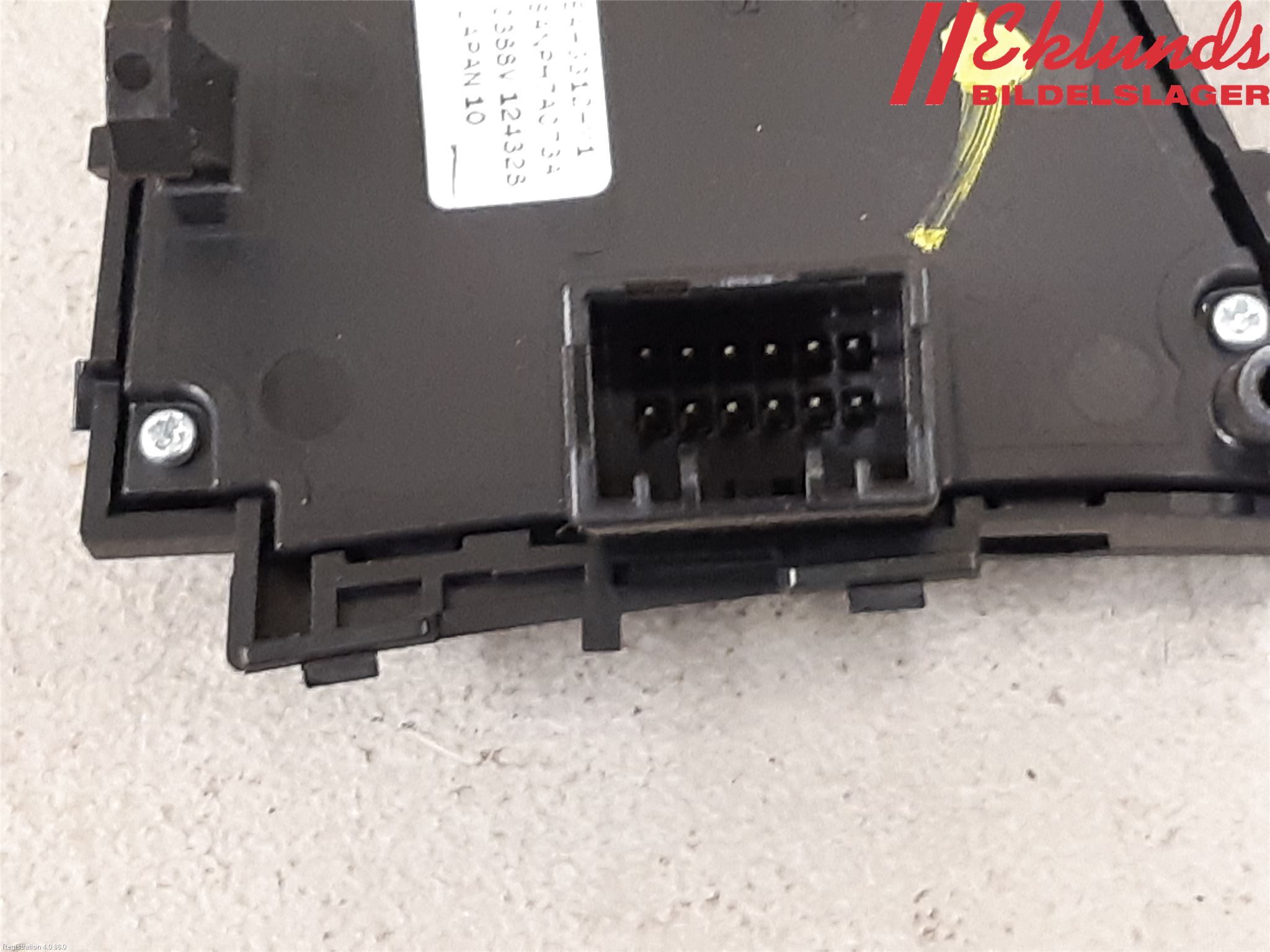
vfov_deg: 53.1
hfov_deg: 67.3
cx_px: 635
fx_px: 954
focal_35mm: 26
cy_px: 476
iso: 250
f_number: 1.7
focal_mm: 3.93
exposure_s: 1/25
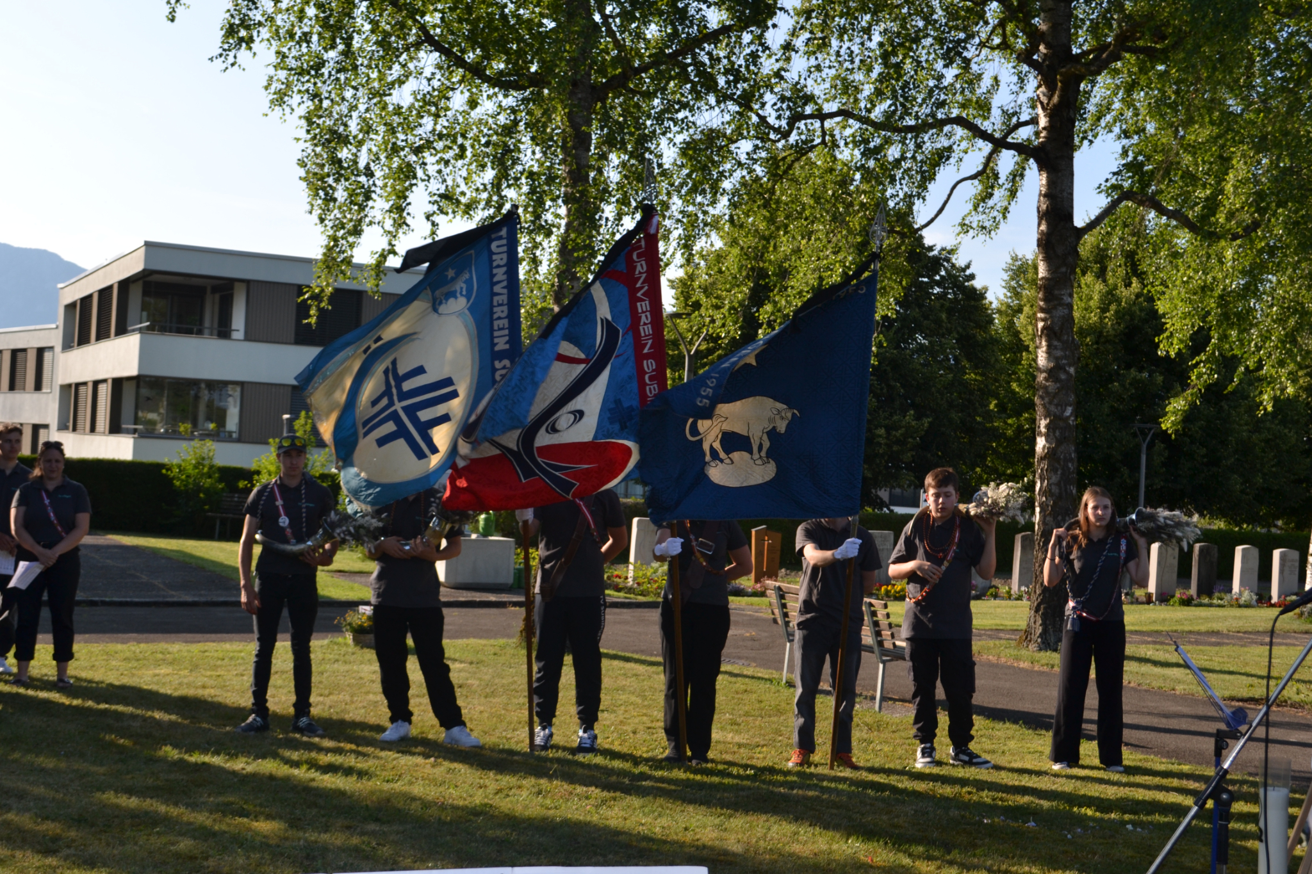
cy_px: 437
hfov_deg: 41.1
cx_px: 656
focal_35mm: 48
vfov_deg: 28.1
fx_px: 1749
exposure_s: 1/200
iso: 100
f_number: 8
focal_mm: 32
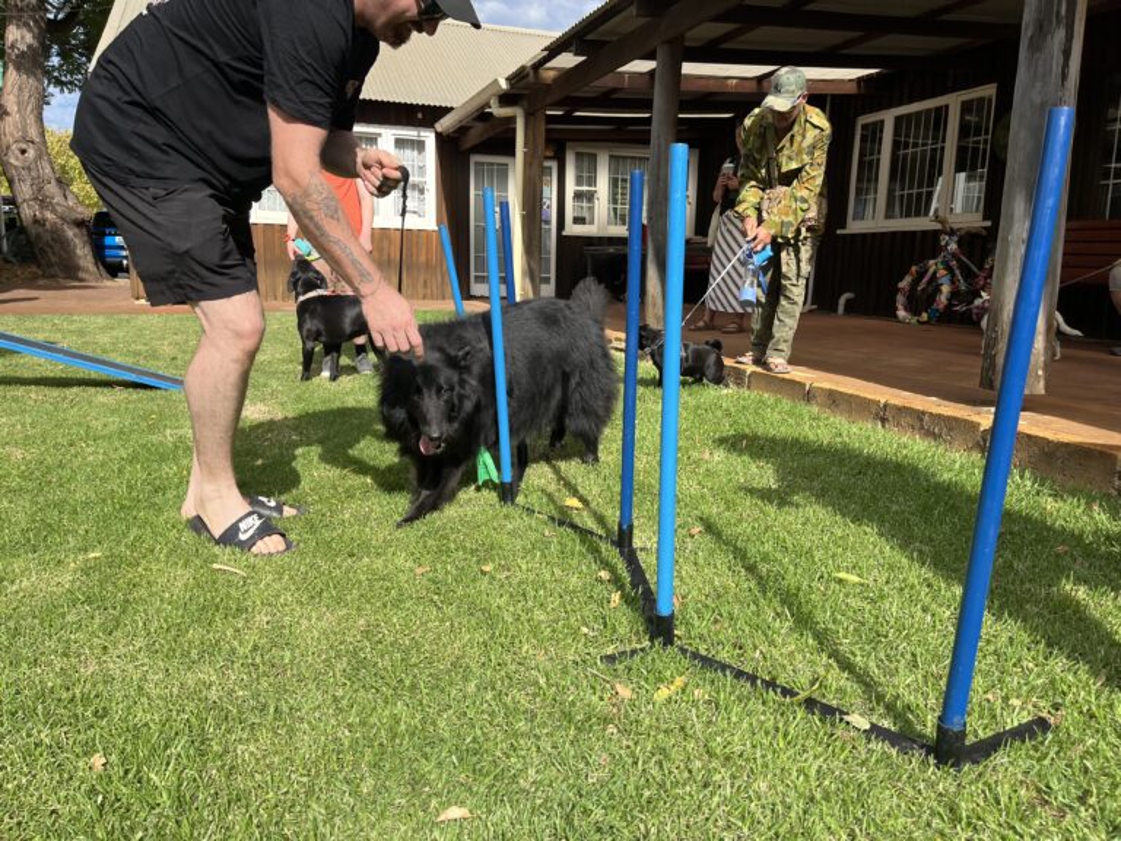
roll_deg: -0.6
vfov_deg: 53.1
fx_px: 842
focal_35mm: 26
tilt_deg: -13.3
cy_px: 420
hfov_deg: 67.3
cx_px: 560
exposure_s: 1/2410
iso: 50
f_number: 1.6
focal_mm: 5.1
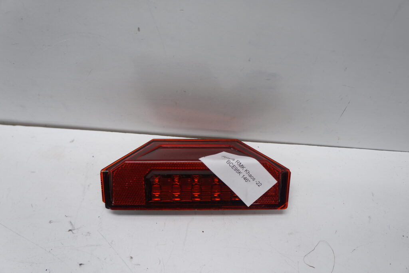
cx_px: 204
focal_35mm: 30
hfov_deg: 61.9
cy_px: 136
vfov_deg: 43.6
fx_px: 341
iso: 100
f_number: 4
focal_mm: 20
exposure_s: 1/60
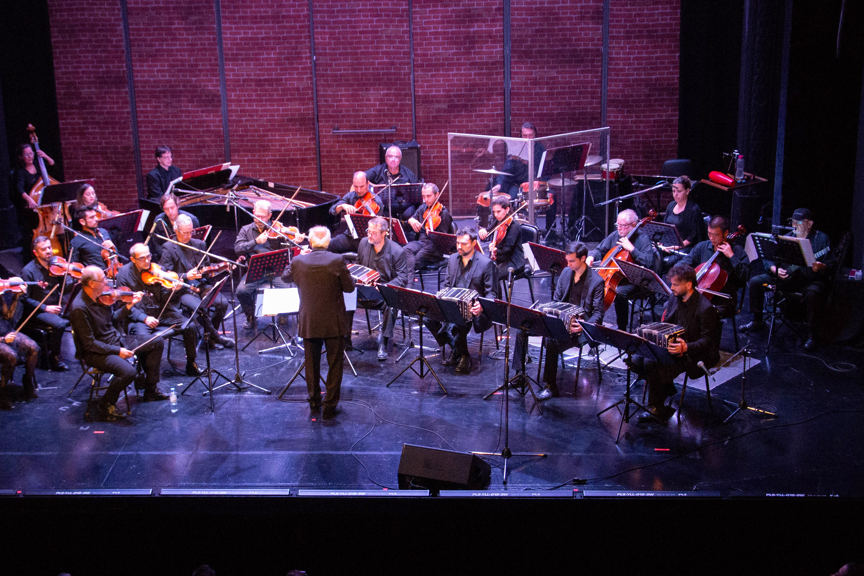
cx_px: 346
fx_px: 1440
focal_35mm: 60
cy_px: 298
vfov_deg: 22.6
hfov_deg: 33.3
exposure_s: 1/80
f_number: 4.2
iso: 3200
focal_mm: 30
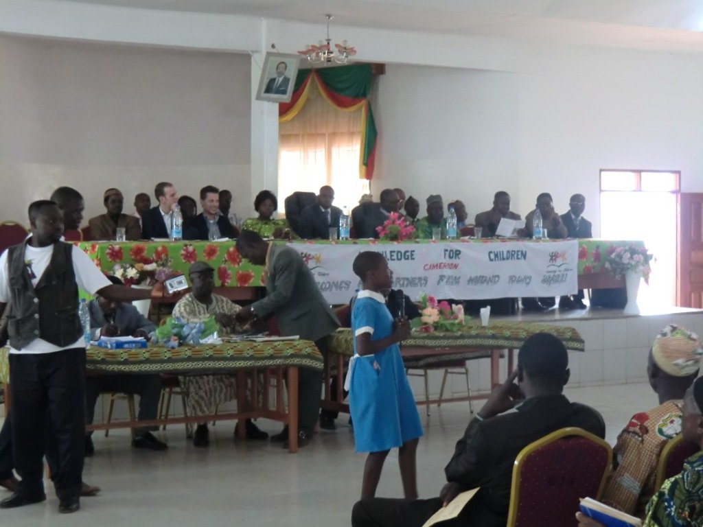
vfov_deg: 22.6
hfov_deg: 29.8
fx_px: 1320
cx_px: 352
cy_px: 264
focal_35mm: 65
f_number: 4.4
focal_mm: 11.6
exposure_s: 1/30
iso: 800
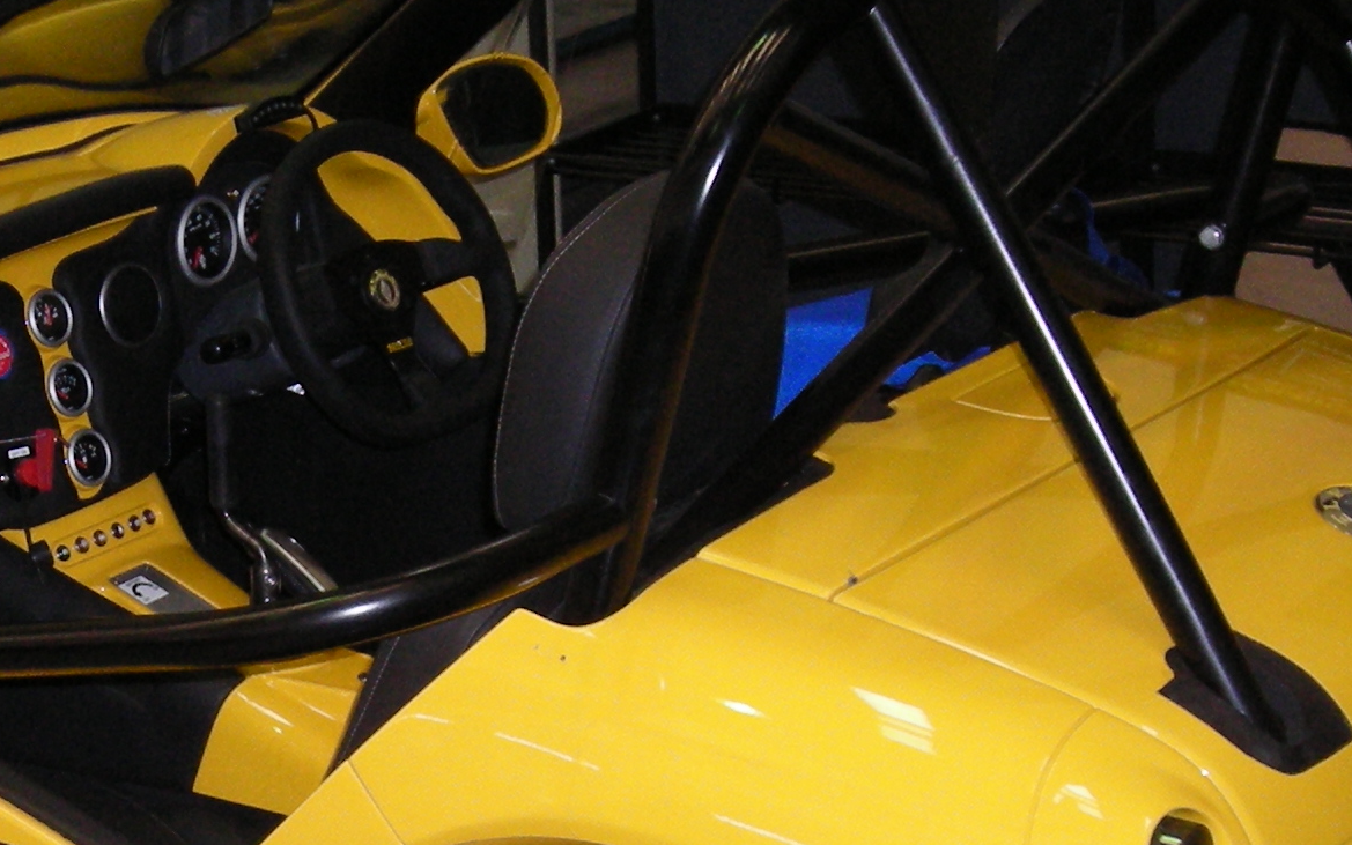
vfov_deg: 13.3
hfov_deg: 21.1
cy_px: 818
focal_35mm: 97
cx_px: 200
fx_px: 3575
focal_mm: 6.3
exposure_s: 1/60
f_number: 3.2
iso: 195
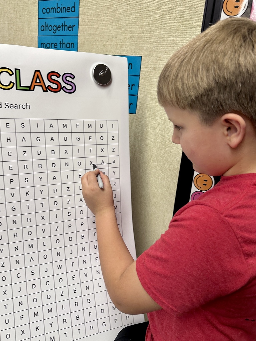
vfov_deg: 71.6
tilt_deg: -16.6
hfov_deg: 56.8
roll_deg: -4.8
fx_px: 237
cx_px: 128
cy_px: 170
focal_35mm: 24
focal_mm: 6.86
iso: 125
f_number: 1.78
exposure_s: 1/60
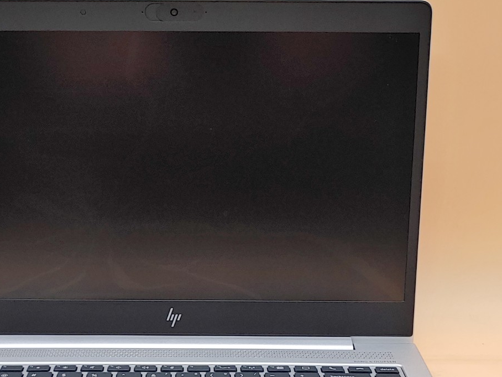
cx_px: 179
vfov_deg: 22.4
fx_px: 943
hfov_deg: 29.7
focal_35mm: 65
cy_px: 283
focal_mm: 4.36
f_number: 1.8
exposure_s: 1/95
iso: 50
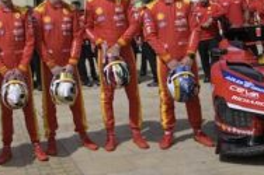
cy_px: 20
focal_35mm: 61
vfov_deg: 21.7
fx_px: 447
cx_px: 20
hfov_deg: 31.2
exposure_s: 1/2500
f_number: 9
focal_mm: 14
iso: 400
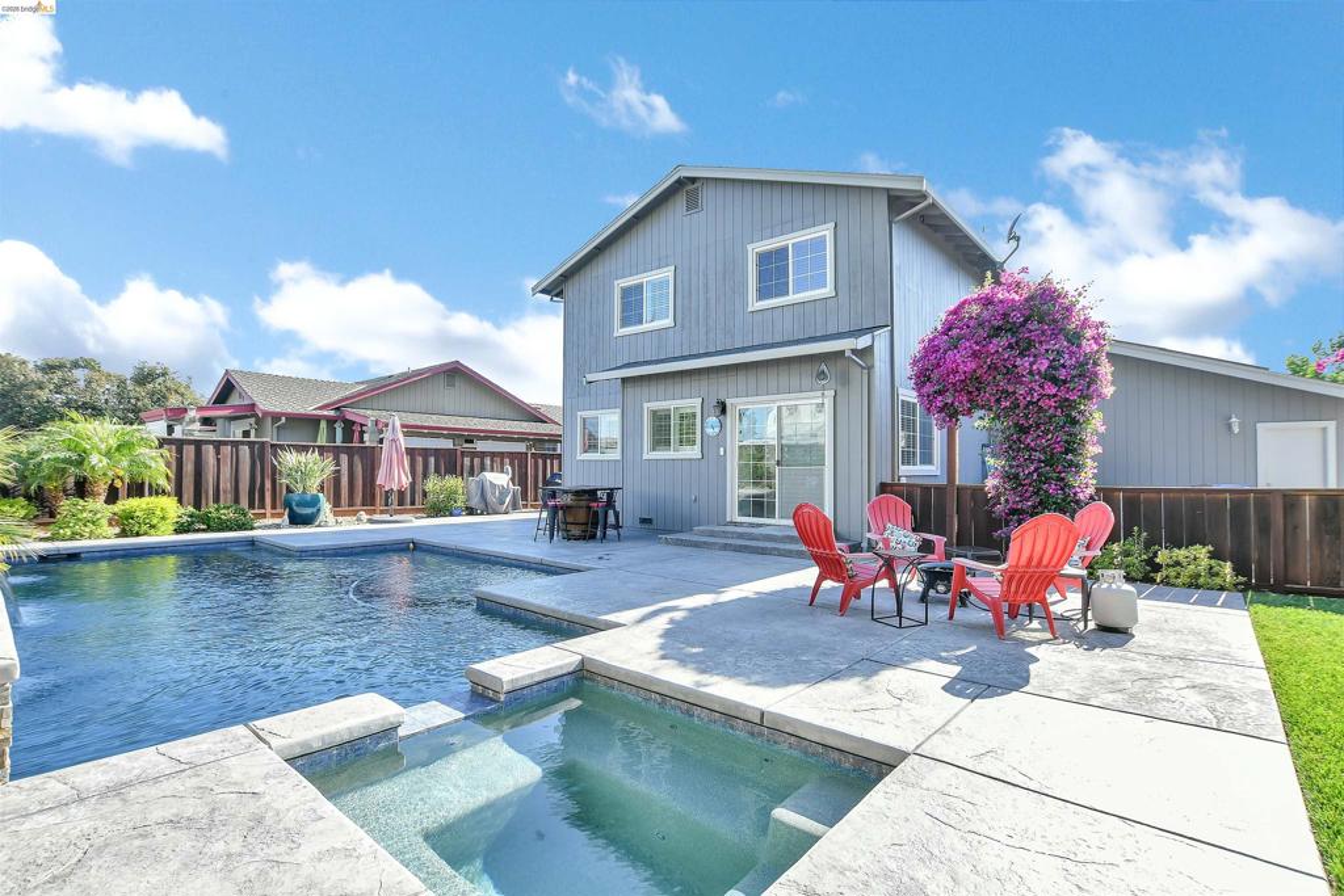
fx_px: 560
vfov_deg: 77.3
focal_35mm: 15
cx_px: 672
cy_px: 448
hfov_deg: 100.4
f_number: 5
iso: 125
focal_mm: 10
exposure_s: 1/125
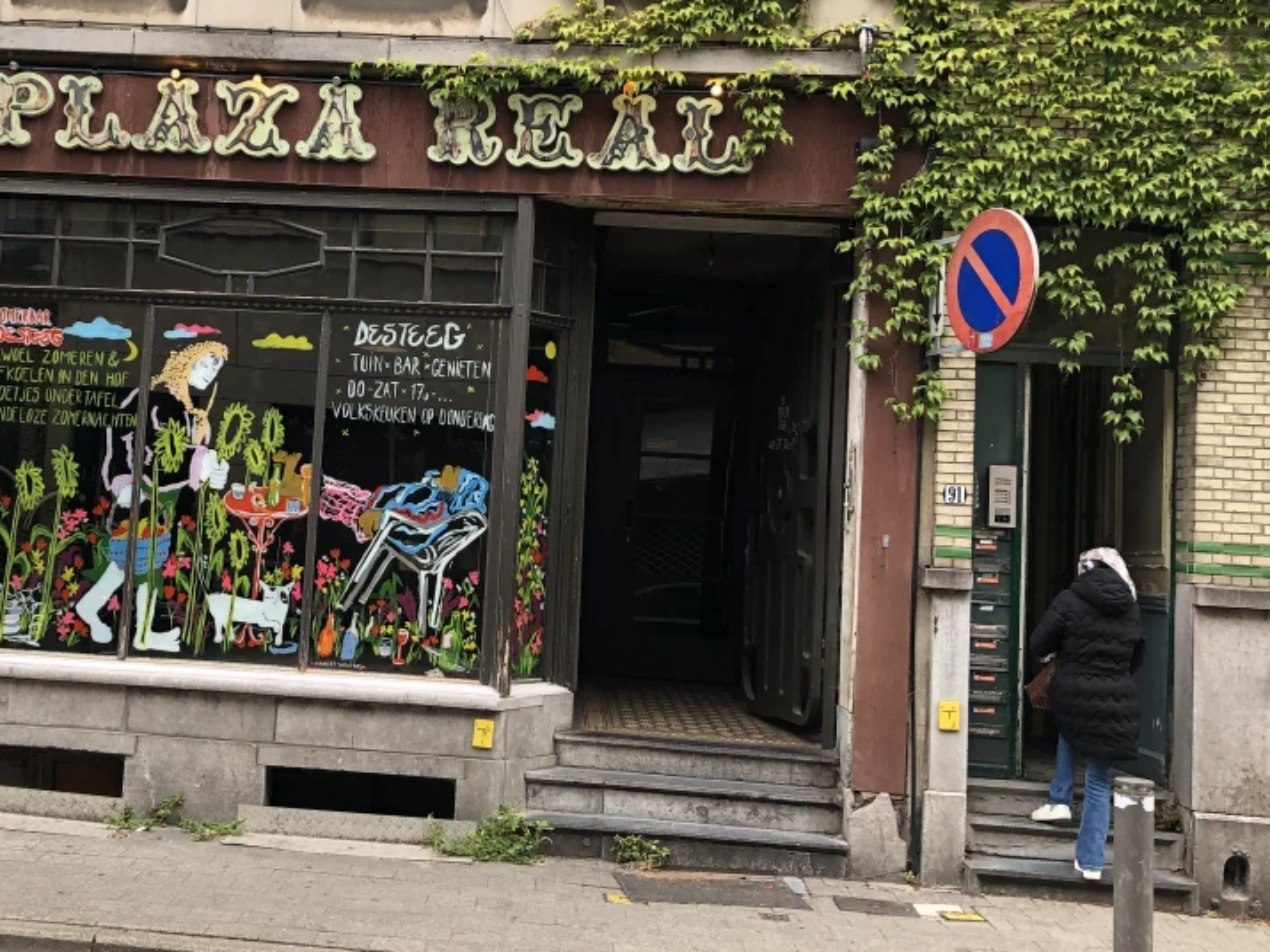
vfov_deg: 30.8
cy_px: 405
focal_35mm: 47
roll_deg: -4.3
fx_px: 1724
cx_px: 393
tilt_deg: +7.0
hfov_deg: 39.8
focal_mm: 4
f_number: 1.8
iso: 32
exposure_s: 1/120
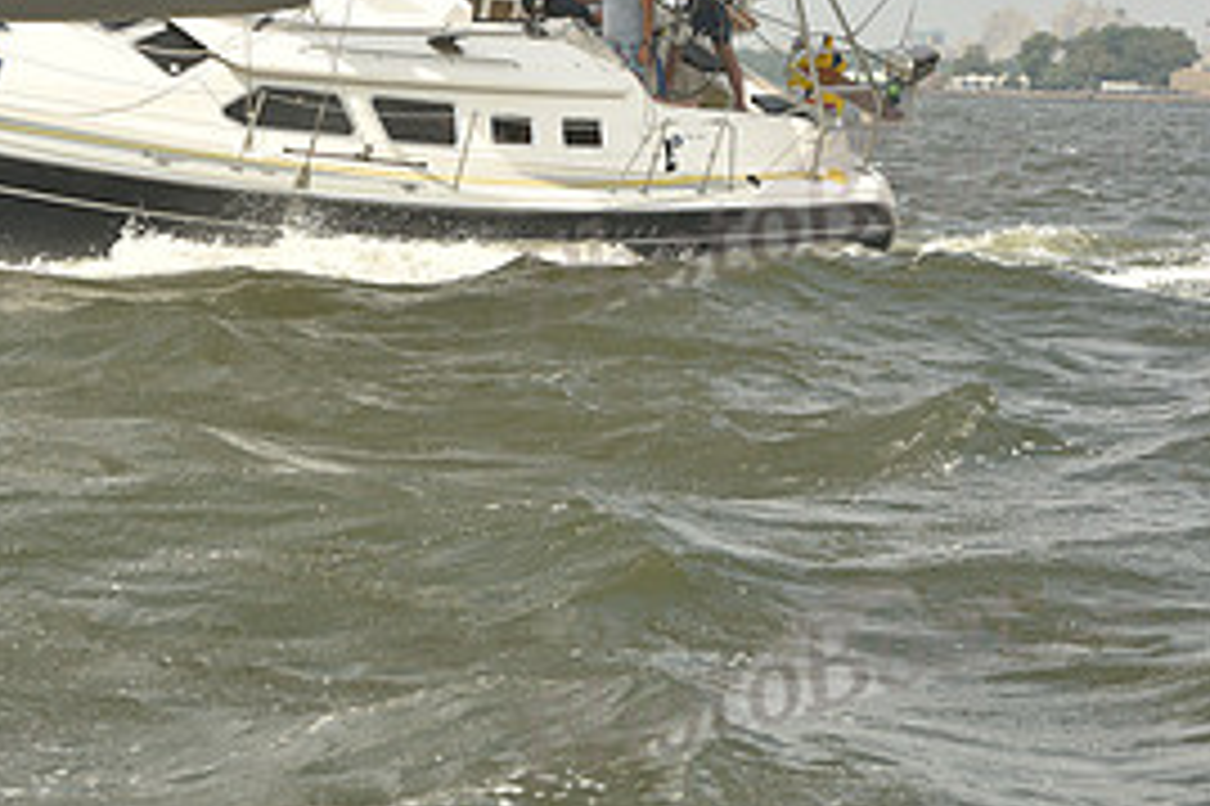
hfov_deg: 13.6
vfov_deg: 9.0
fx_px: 5072
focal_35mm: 151
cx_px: 288
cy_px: 43
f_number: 8
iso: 250
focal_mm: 70
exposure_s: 1/800
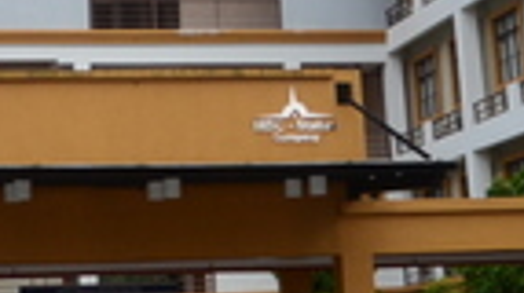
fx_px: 1656
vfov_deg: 9.8
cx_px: 150
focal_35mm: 119
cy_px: -132
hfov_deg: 17.9
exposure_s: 1/8000
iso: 500
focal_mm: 17
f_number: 2.8
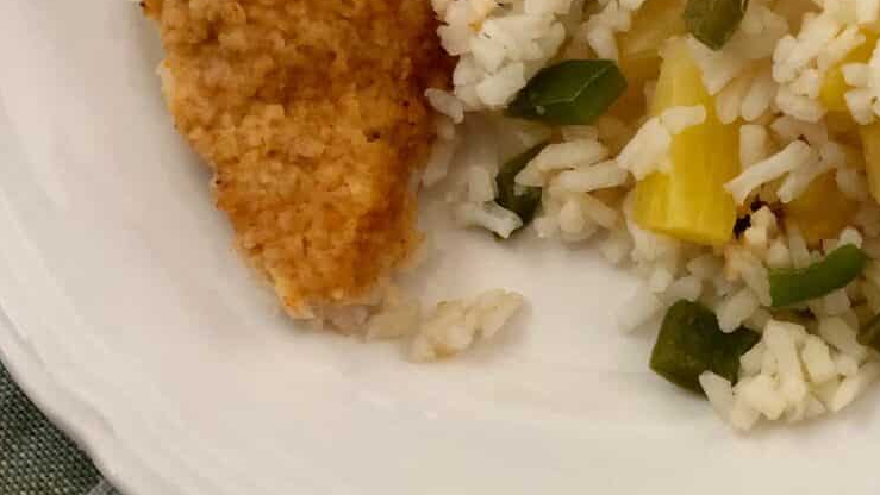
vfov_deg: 10.4
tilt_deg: -71.7
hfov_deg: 18.5
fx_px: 2684
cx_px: 654
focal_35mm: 115
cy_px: -53
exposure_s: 1/40
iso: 100
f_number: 2.4
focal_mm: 6
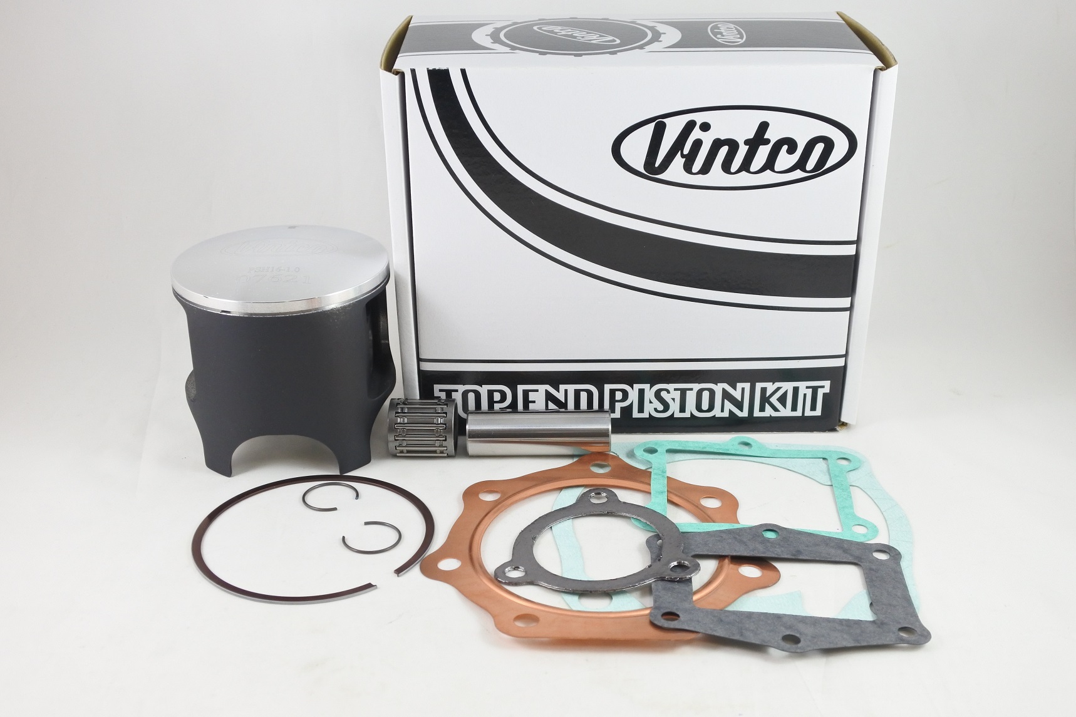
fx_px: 1195
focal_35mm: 40
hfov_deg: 48.5
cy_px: 358
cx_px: 538
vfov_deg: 33.4
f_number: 4.2
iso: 640
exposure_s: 1/125
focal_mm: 15
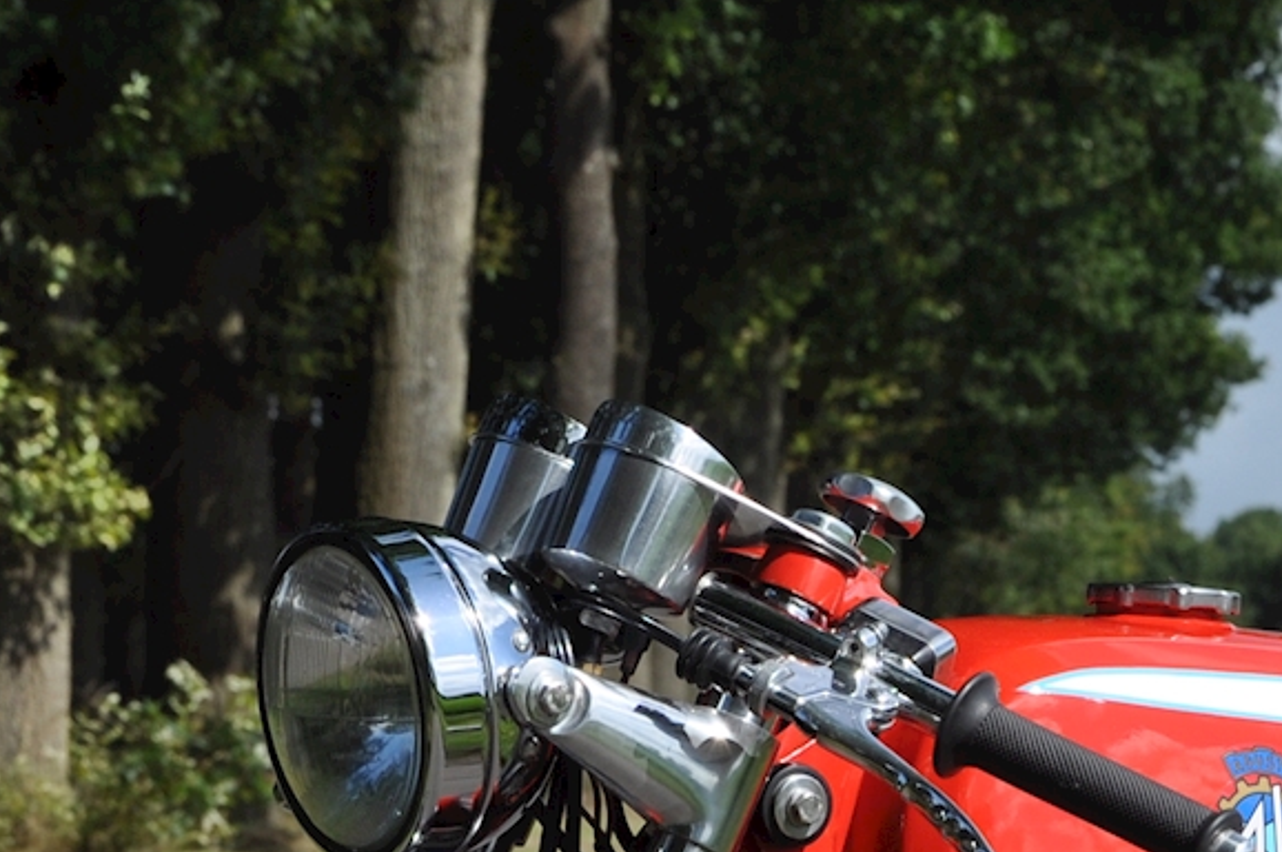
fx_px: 8857
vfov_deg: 5.4
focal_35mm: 249
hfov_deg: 8.3
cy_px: 1359
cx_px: 1102
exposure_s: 1/400
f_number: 10
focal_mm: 50
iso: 200
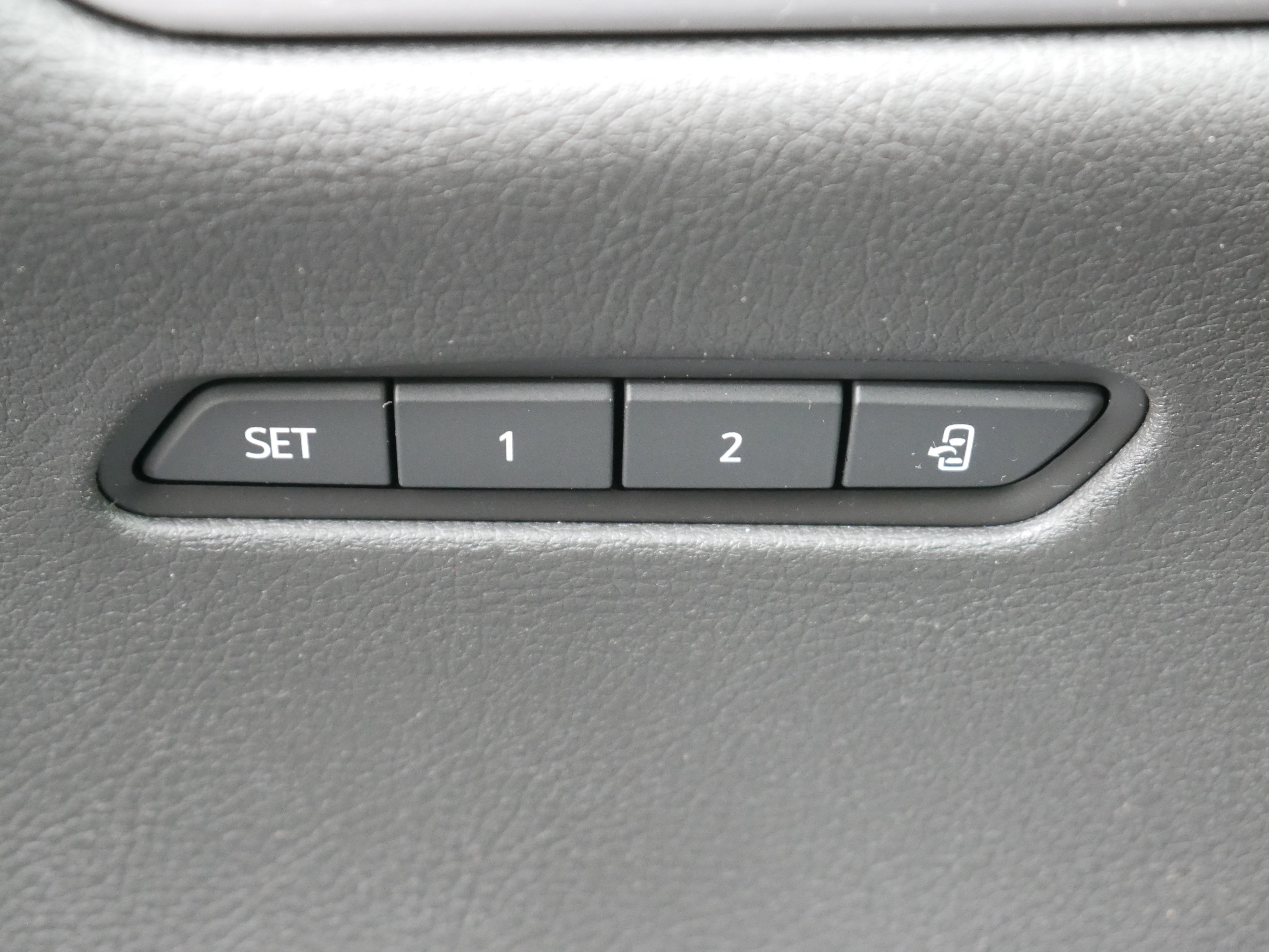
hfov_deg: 27.8
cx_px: 634
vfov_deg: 21.0
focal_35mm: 70
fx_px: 2567
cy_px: 476
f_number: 5.5
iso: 3200
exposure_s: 1/50
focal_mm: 35
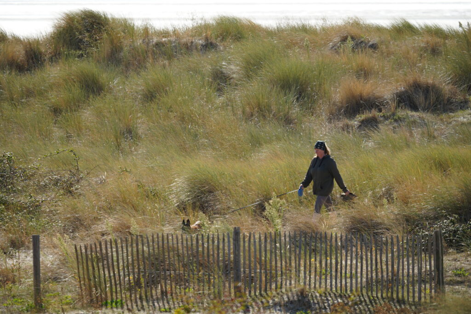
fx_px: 4836
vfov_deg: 3.7
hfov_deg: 5.6
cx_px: 236
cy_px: 157
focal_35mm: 370
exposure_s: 1/400
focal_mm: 369.6
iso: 125
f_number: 6.3
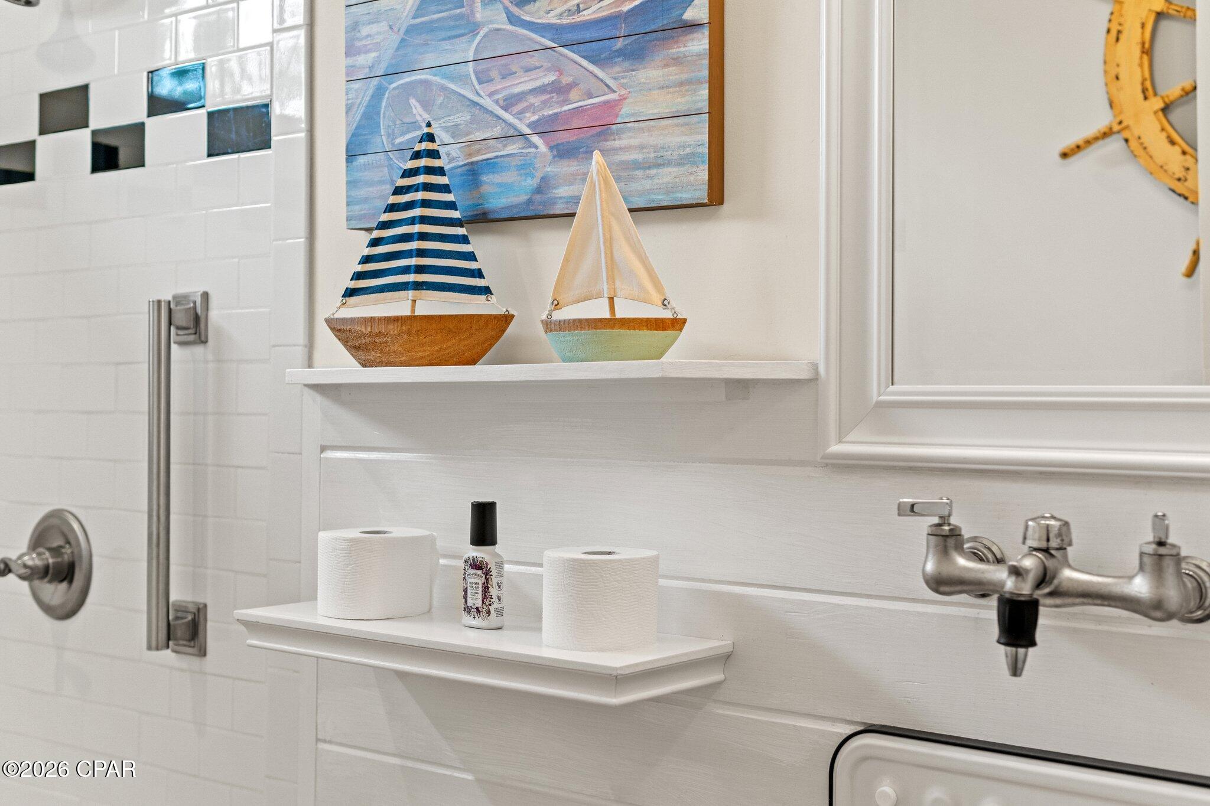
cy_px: 403
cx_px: 605
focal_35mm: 45
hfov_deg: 43.6
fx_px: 1512
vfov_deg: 29.9
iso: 400
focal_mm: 30
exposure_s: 1/50
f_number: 2.8
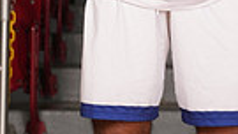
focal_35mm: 245
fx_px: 1546
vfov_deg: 4.8
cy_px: -243
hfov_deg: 8.8
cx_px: 136
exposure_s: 1/200
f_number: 8
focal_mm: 70
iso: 400
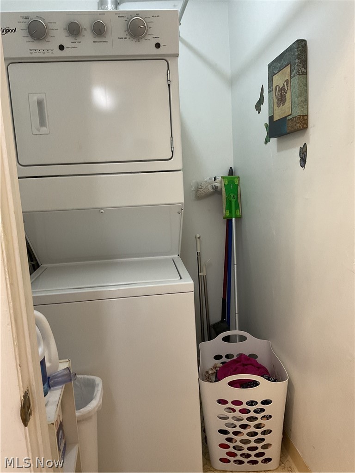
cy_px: 236
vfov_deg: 61.7
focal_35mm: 29
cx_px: 178
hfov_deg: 48.2
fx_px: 397
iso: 100
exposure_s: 1/60
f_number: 1.8
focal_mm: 3
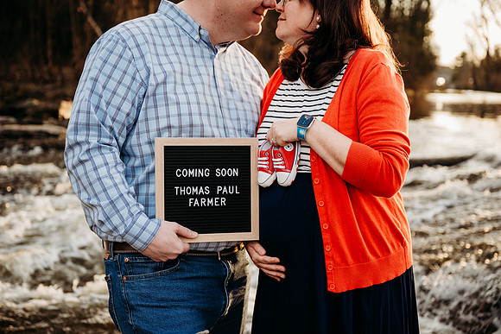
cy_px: 167
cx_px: 250
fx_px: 668
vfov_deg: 28.1
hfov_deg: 41.1
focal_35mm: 48
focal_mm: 48
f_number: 3.2
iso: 125
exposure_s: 1/200
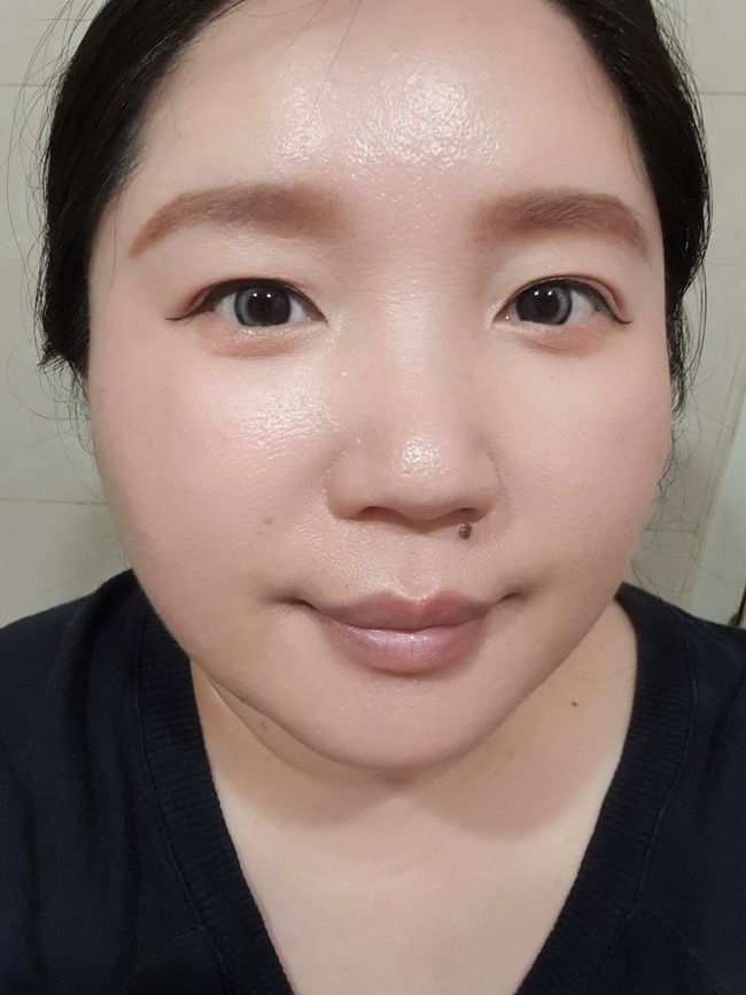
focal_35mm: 31
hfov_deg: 45.4
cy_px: 498
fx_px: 891
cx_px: 373
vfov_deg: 58.4
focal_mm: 2.92
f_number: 1.7
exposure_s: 1/40
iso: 160
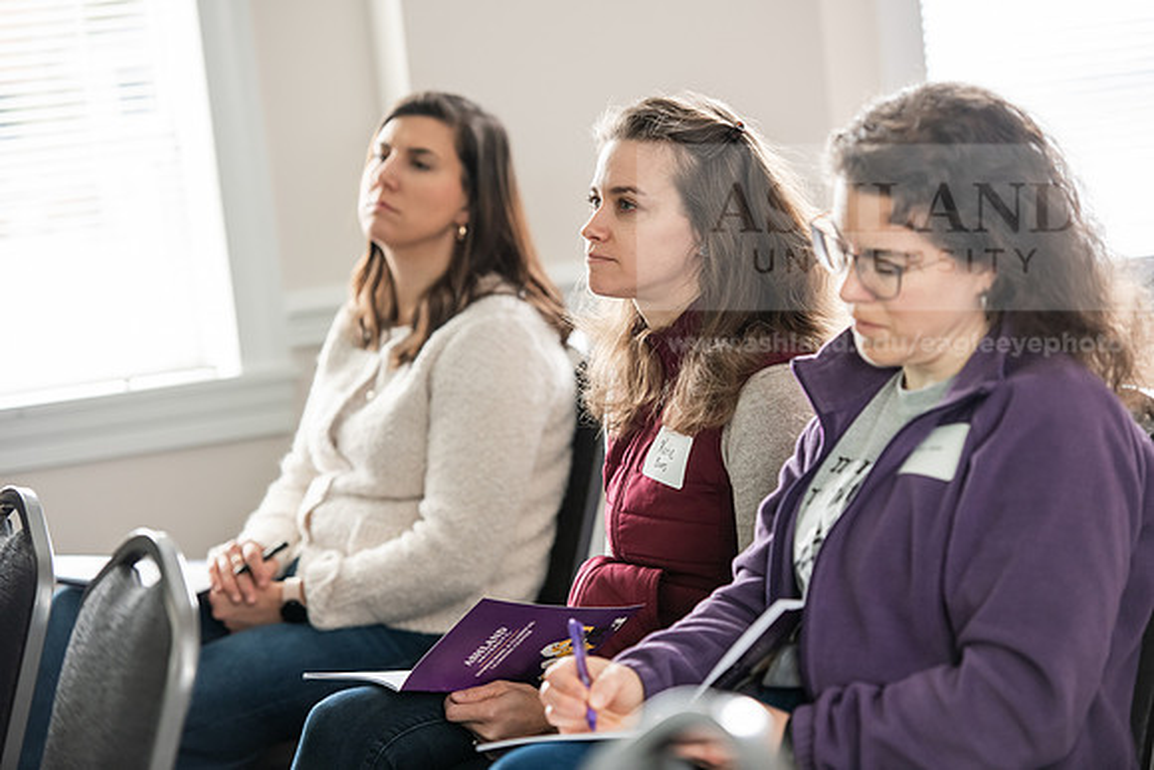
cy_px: 385
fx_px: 4328
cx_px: 577
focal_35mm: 135
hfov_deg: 15.2
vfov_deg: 10.2
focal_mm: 135
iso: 1000
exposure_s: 1/200
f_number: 3.2
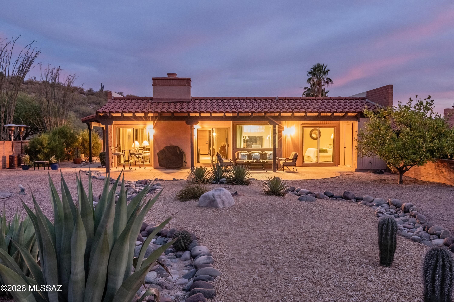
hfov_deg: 61.9
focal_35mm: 30
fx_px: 378
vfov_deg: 43.6
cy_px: 151
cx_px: 227
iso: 800
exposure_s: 8
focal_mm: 20
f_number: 18
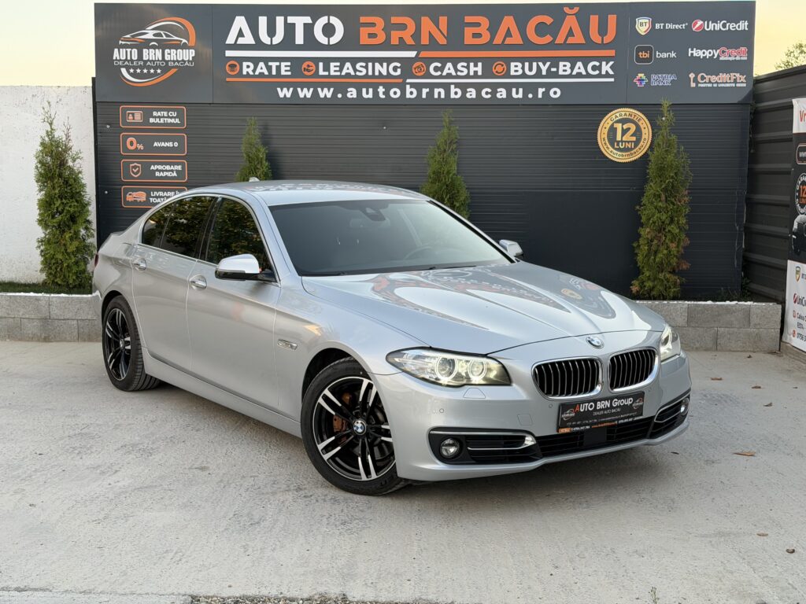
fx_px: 1118
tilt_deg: -6.0
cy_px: 302
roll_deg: -0.4
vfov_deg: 30.3
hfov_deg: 39.7
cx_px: 403
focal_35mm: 48
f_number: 1.78
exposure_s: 1/472
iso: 64
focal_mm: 6.76
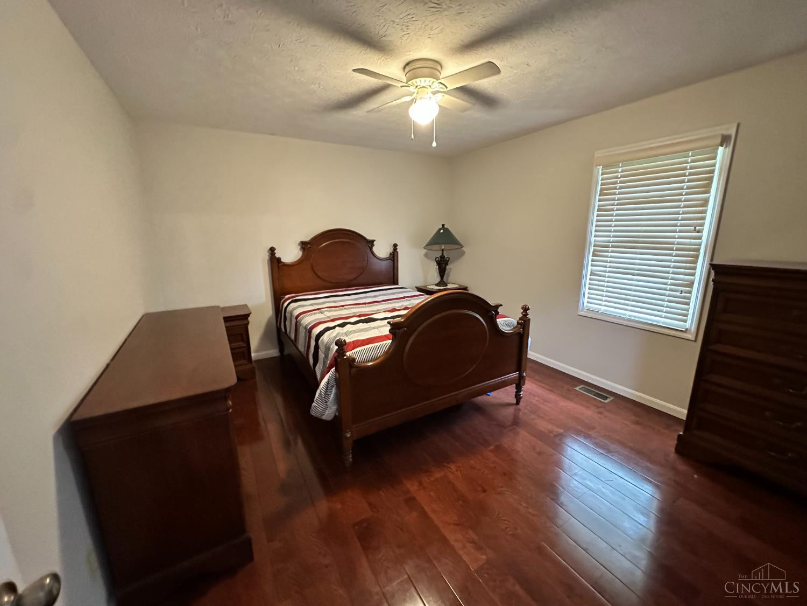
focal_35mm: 14
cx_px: 404
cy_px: 303
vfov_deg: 85.7
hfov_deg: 102.1
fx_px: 326
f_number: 2.2
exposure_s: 1/40
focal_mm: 2.22
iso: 1000
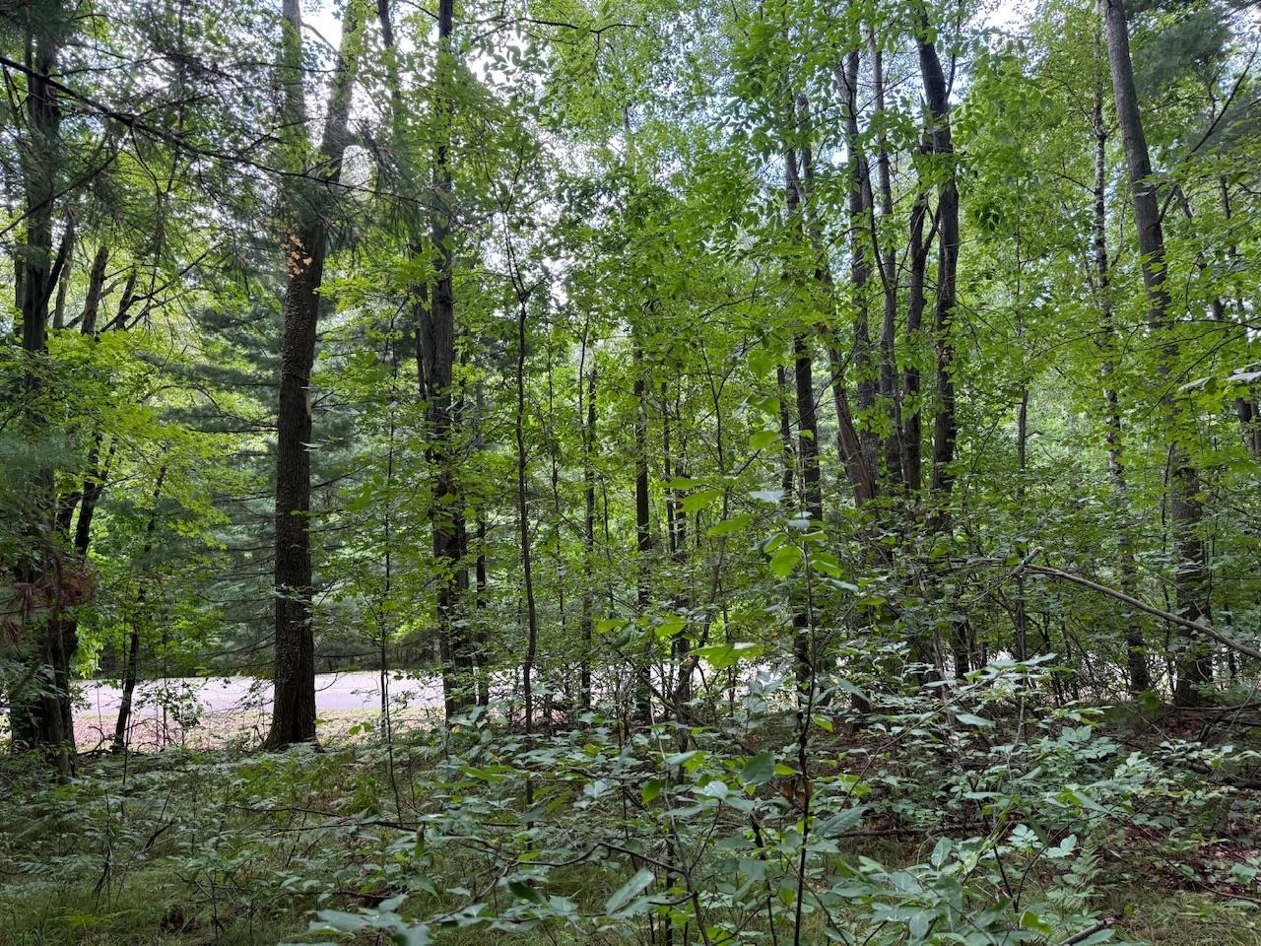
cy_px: 473
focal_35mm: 24
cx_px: 630
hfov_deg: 71.6
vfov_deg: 56.8
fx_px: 874
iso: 125
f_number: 1.78
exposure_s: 1/121
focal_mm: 6.76
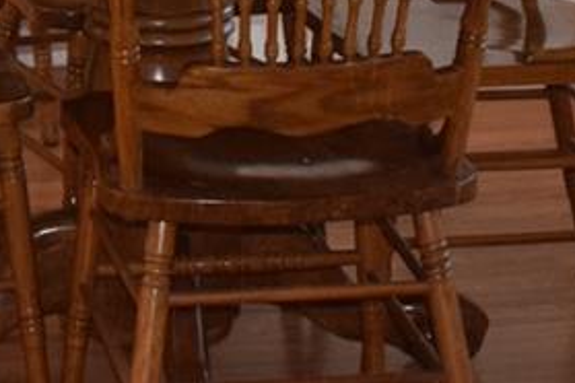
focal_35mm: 155
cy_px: -527
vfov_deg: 8.2
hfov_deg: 13.1
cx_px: 60
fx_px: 2476
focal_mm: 18
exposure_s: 1/125
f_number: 5.6
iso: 800
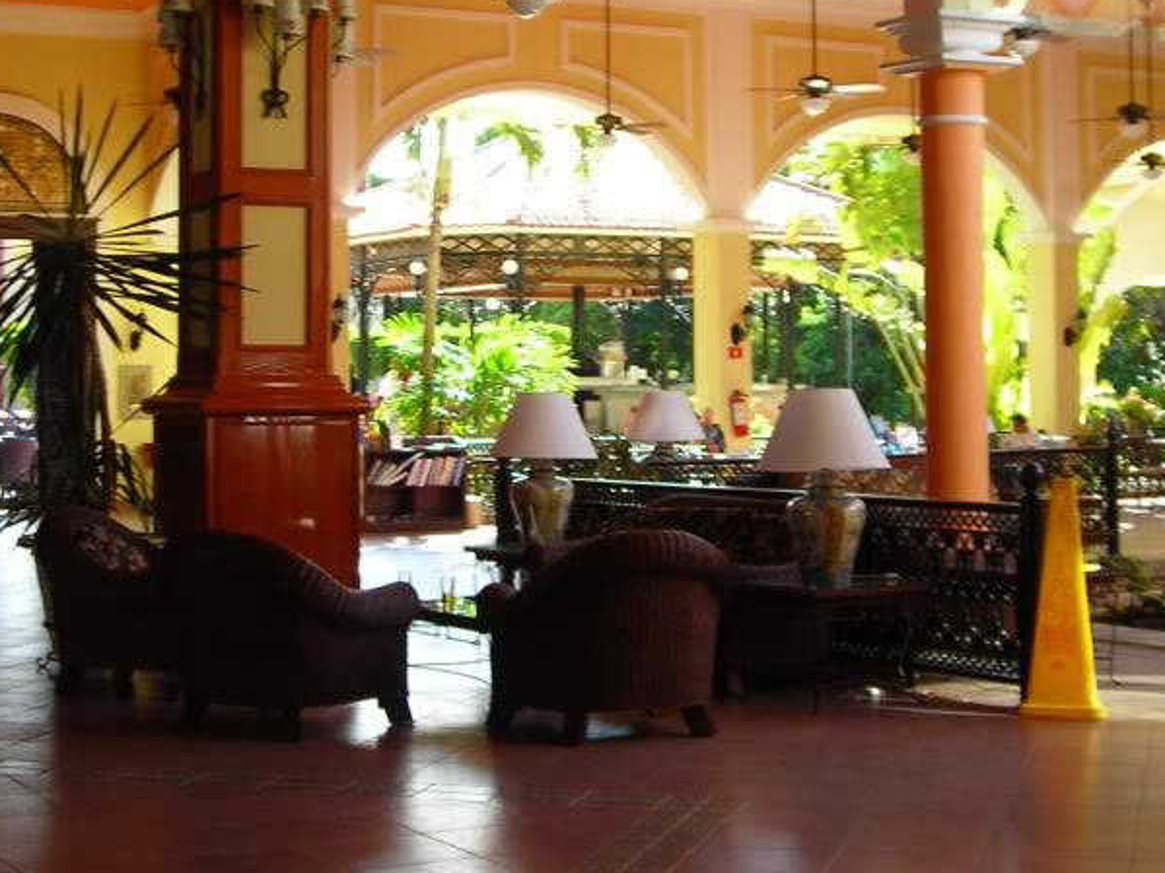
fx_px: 2187
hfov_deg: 29.8
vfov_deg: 22.4
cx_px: 537
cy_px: 255
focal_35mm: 65
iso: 50
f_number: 3.2
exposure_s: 1/58.3
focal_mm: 6.3
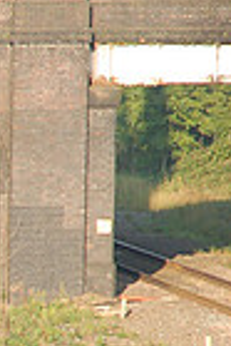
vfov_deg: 4.7
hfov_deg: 3.1
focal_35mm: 437
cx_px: -482
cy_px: 411
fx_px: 4195
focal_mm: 70
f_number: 4.5
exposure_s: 1/500
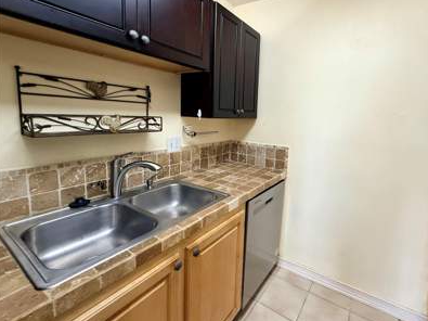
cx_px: 255
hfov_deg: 90.0
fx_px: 210
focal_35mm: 17
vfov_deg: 74.3
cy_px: 139
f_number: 2.2
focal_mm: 2.22
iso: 320
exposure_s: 1/120
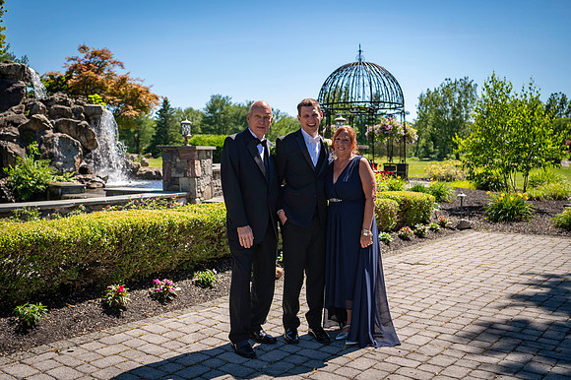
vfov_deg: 35.4
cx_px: 285
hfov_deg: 51.3
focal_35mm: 38
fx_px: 595
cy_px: 184
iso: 100
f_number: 3.2
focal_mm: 34
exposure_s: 1/2500
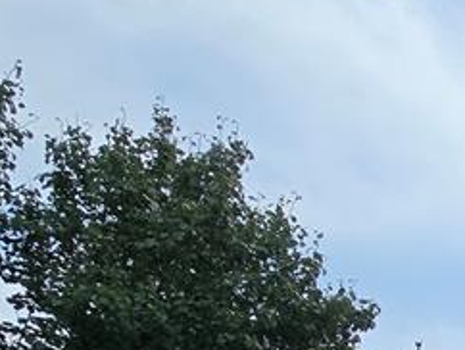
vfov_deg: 19.8
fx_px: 740
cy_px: 625
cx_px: 903
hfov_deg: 20.0
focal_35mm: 55
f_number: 2.2
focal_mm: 2.2
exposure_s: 1/3474
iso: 50
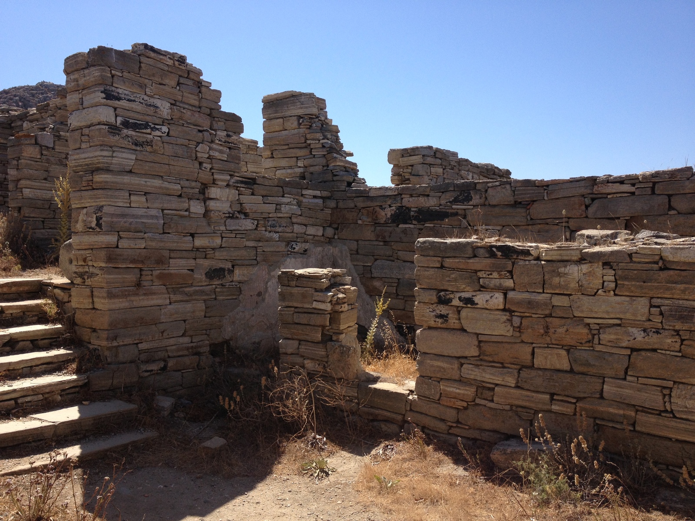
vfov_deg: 40.7
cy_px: 260
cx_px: 348
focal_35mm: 35
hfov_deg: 52.6
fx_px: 703
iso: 50
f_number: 2.4
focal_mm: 4.28
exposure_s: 1/1623
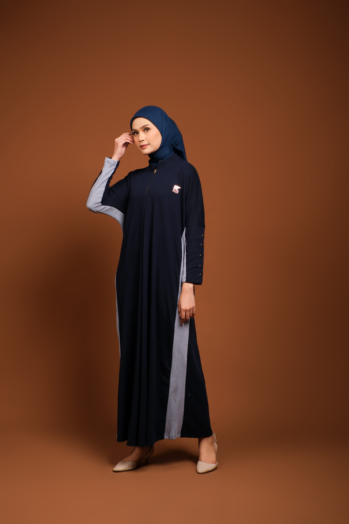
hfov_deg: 25.5
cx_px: 174
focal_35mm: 53
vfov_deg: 37.5
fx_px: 771
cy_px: 262
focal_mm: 35
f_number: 8
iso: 250
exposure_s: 1/200
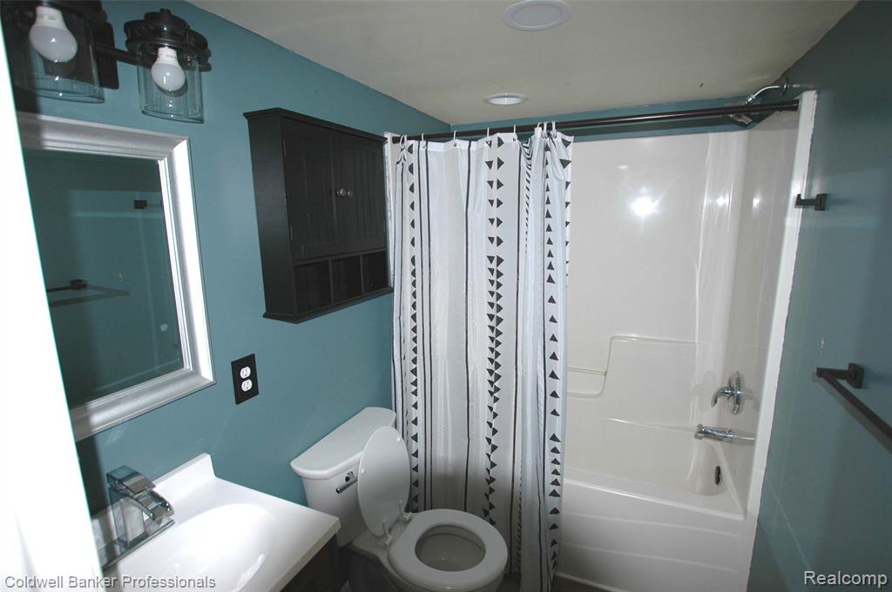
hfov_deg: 92.5
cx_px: 446
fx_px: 427
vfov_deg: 69.5
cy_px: 296
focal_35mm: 17
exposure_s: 1/60
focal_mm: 11.5
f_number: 3.5
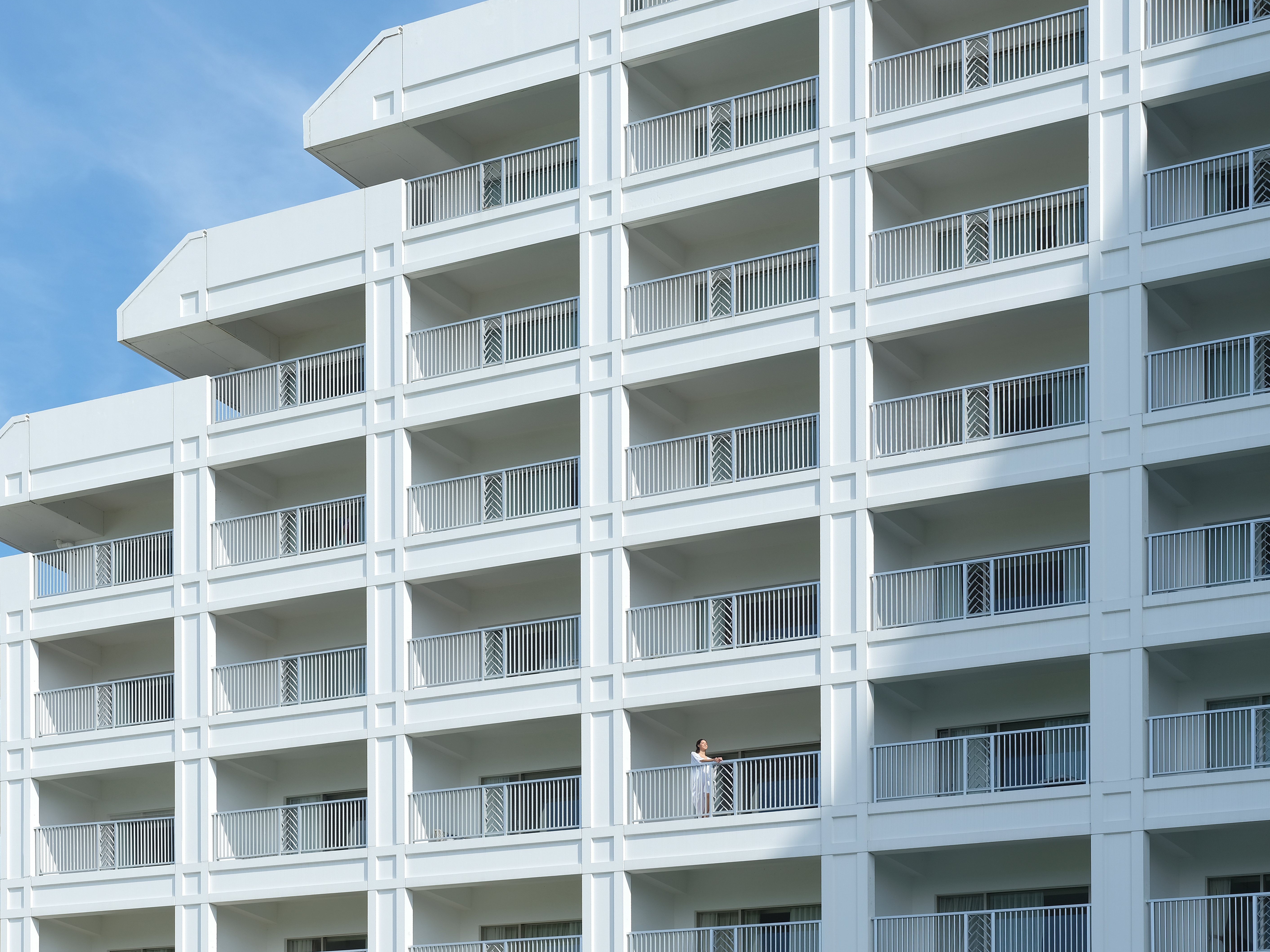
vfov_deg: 20.2
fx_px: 2678
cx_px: 388
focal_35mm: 73
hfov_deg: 26.5
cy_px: 502
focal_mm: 62.9
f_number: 10
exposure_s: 1/125
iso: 100
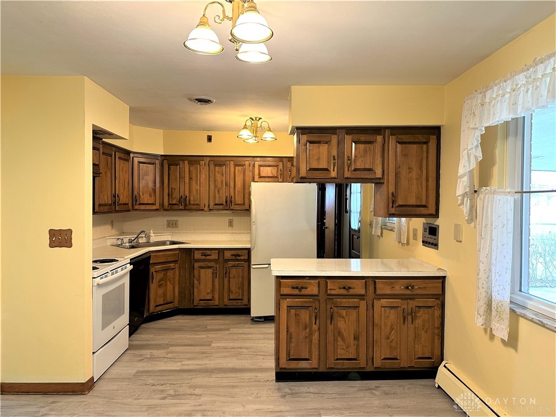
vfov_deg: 56.8
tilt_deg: -1.7
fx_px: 385
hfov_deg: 71.6
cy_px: 208
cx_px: 278
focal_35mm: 24
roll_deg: -1.1
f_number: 1.78
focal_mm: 6.86
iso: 200
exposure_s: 1/60
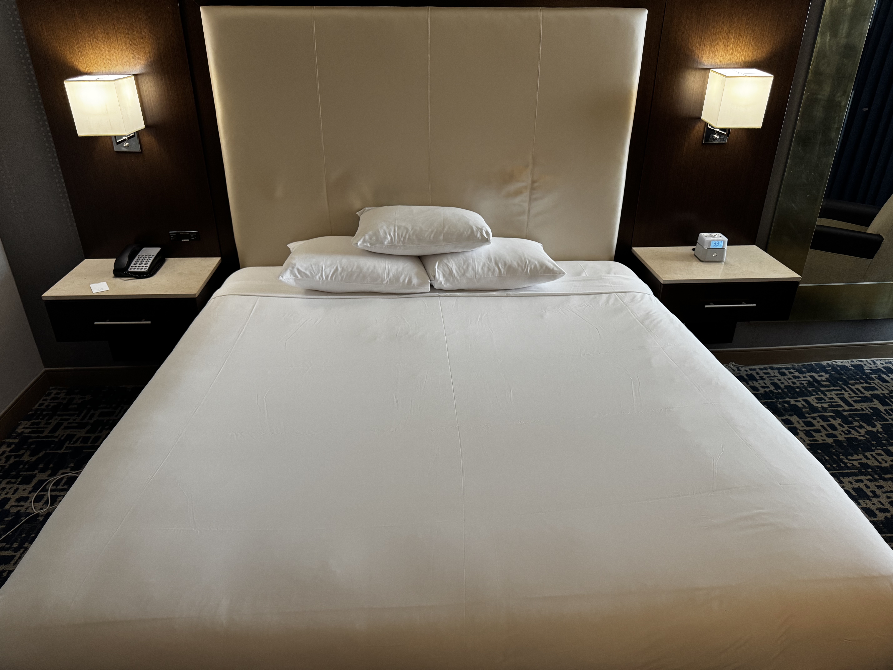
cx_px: 446
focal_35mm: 24
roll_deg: +0.1
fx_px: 619
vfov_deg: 56.8
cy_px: 335
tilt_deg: -27.2
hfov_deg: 71.6
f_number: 1.78
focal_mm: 6.76
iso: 320
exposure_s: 1/60
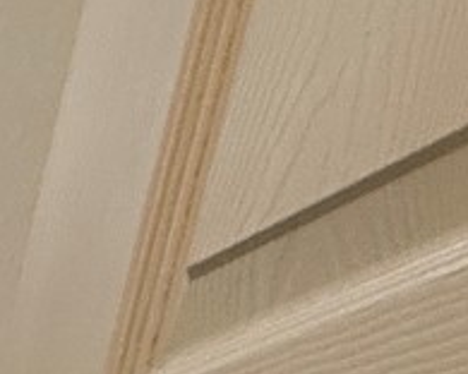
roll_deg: -4.7
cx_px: -1291
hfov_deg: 8.8
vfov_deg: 10.6
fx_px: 1551
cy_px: 1048
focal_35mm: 112
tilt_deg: -11.7
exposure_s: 1/120
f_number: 2.2
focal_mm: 2.22
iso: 80
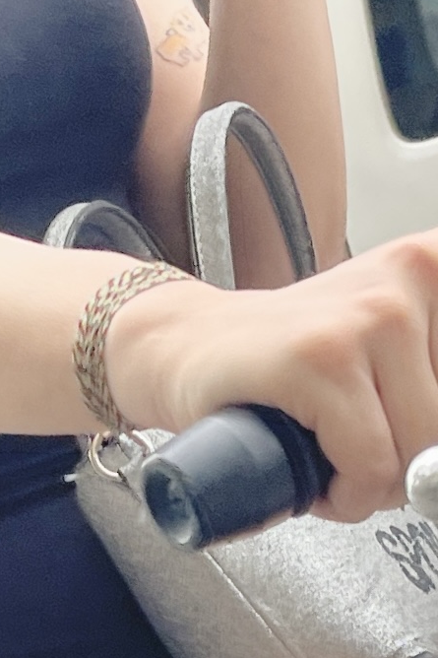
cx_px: -19
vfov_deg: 20.8
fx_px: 1789
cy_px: 231
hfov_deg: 13.7
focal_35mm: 98
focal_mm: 5.1
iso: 32
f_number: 1.6
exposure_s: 1/372
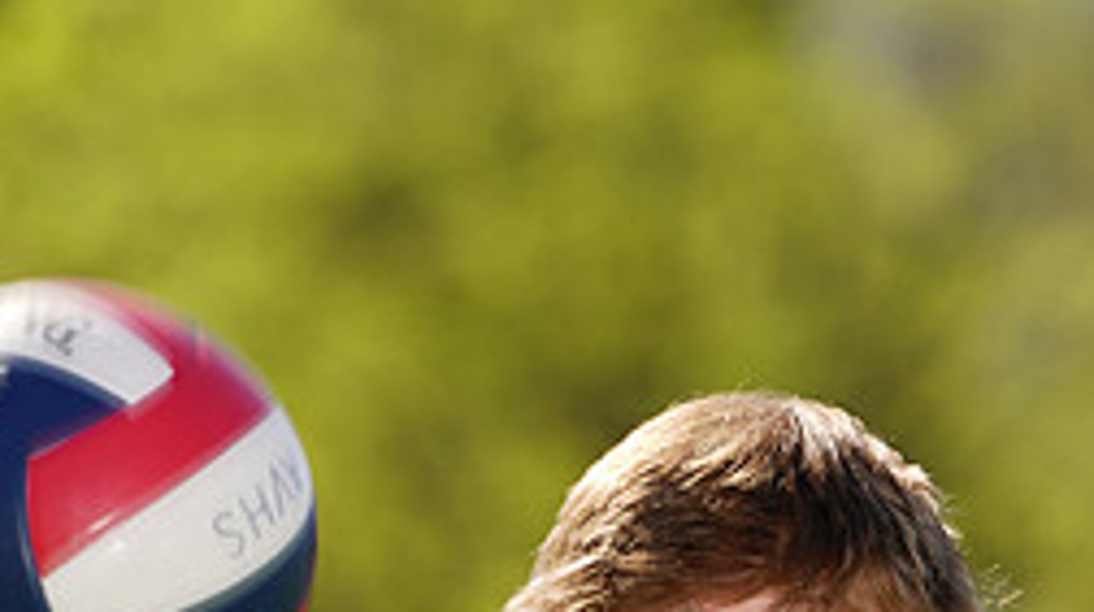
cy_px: 990
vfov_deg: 1.7
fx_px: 21207
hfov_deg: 3.0
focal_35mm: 732
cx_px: 567
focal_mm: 303
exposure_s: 1/200
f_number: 6.3
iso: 64
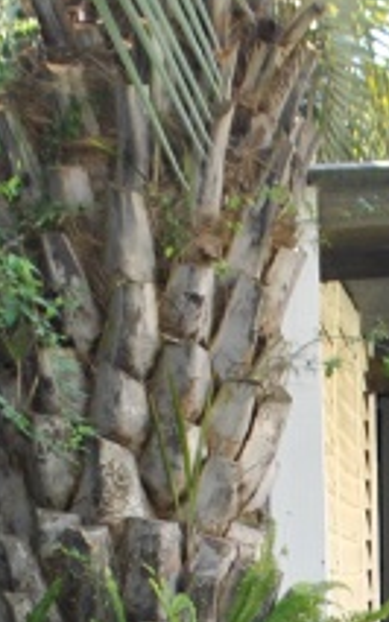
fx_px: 2495
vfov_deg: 14.1
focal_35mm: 147
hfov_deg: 8.8
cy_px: 542
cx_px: 483
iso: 140
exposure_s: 1/125
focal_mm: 20
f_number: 3.8
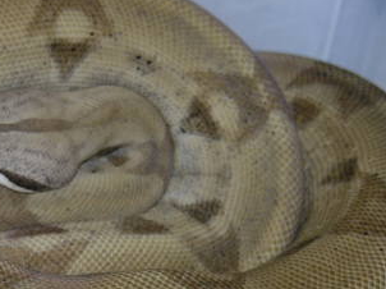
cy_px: 251
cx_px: 20
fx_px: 3331
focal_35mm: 299
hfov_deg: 6.6
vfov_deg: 5.0
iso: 50
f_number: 3.8
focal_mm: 35.9
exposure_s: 1/60.1
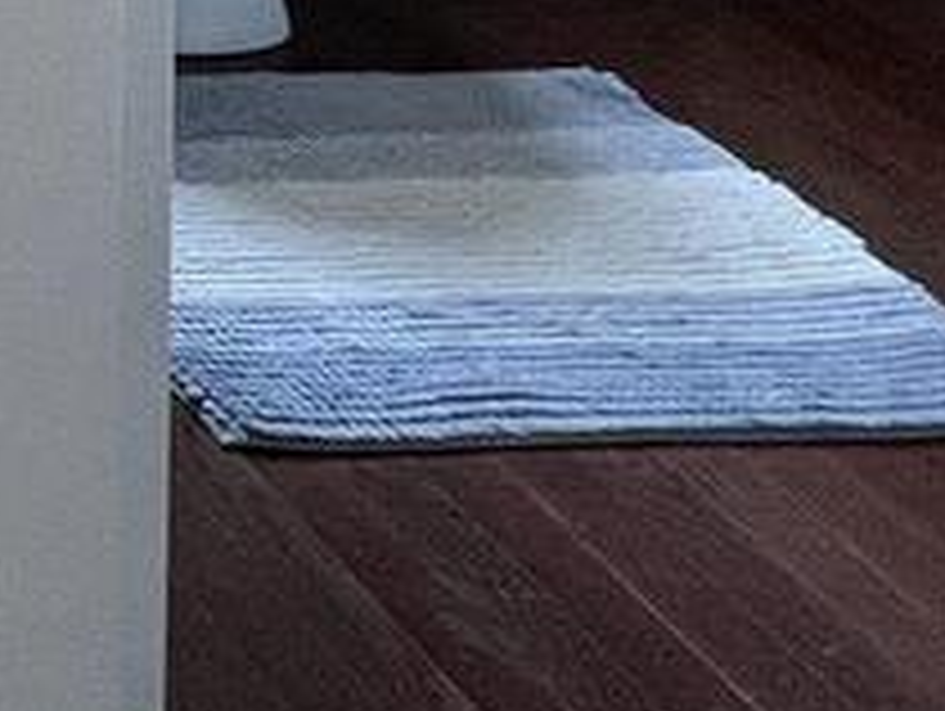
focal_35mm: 89
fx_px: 2432
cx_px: -1480
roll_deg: +0.1
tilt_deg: -2.3
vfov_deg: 11.6
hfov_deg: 13.6
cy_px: -1260
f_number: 1.8
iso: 80
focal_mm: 1.57
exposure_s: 1/120
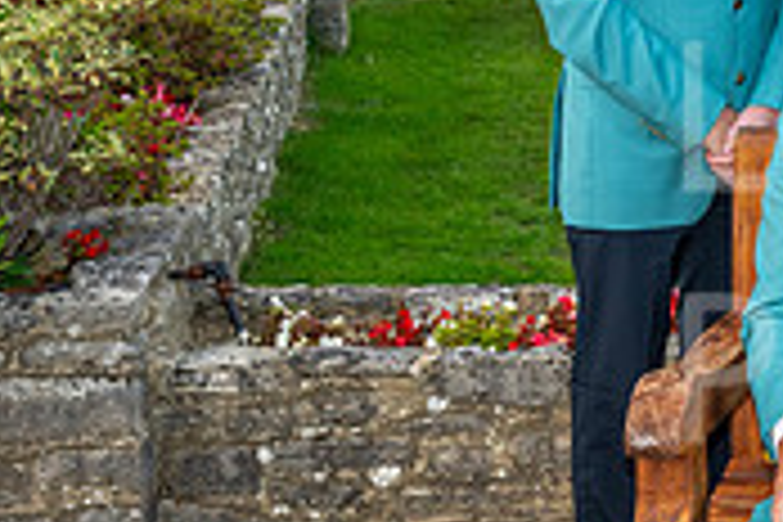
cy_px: 65
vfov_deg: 9.3
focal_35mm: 147
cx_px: 1262
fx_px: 3197
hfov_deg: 13.0
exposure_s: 1/160
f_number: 7.1
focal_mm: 34.5
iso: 200
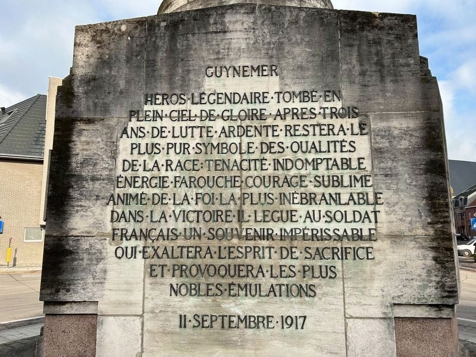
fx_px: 358
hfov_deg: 67.3
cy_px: 178
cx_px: 238
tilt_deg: +7.3
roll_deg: +0.2
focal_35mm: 26
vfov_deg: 53.1
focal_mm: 5.7
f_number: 1.5
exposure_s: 1/2083
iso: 50
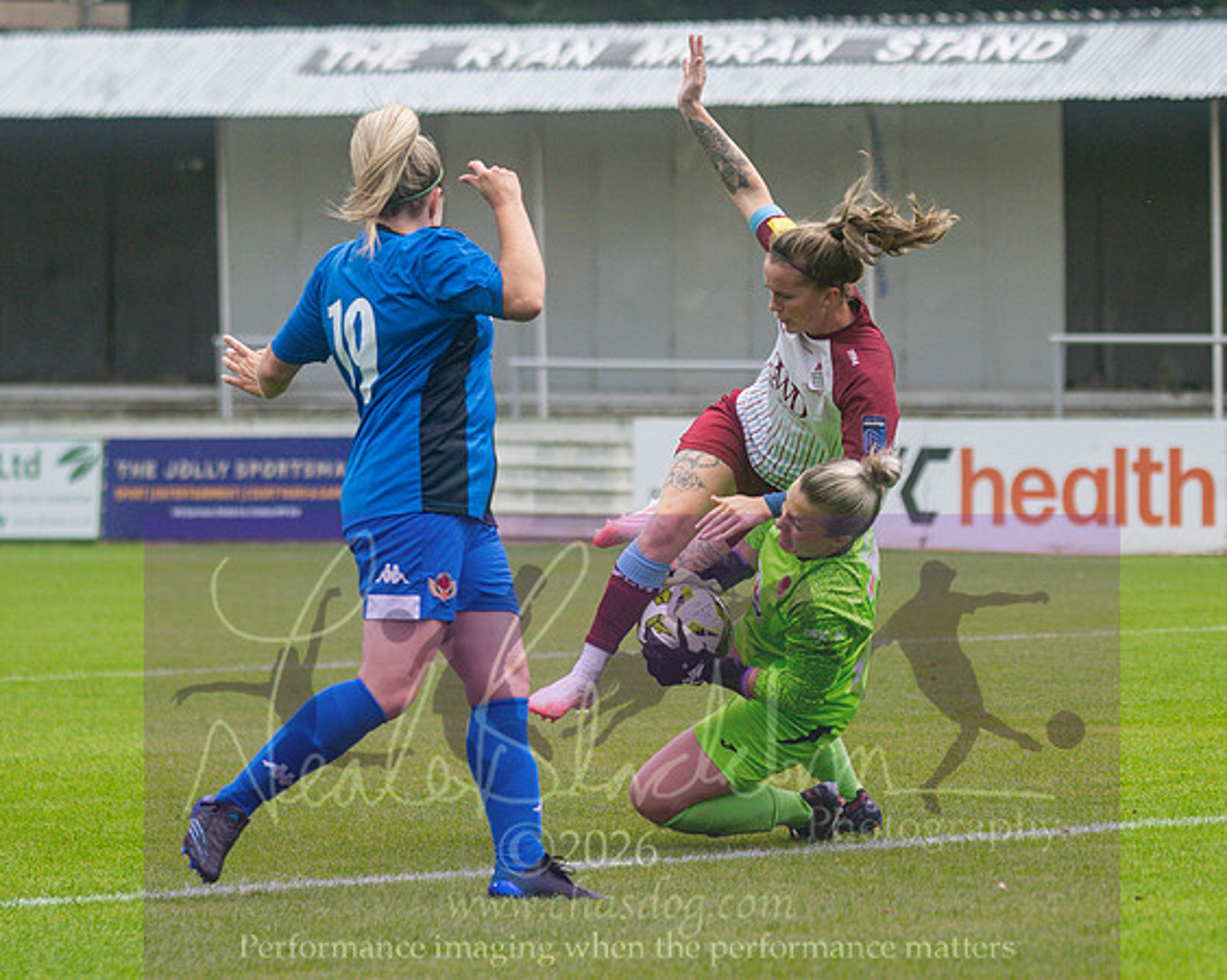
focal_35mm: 278
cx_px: 1031
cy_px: 418
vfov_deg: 5.6
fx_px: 10102
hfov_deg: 6.9
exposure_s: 1/1000
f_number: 4
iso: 360
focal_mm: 120
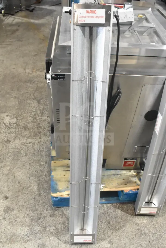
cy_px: 124
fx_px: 207
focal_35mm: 30
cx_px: 83
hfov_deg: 43.6
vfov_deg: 61.9
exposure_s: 1/200
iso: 6400
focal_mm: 20
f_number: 7.1
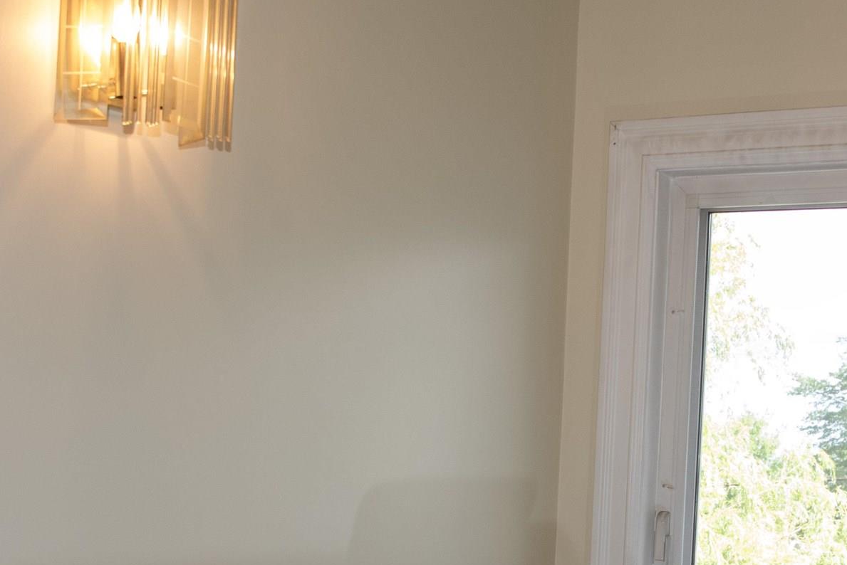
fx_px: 1459
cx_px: 479
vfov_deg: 21.4
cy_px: 518
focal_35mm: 62
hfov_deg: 32.3
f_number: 5.6
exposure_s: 1/200
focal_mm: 24
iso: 1000
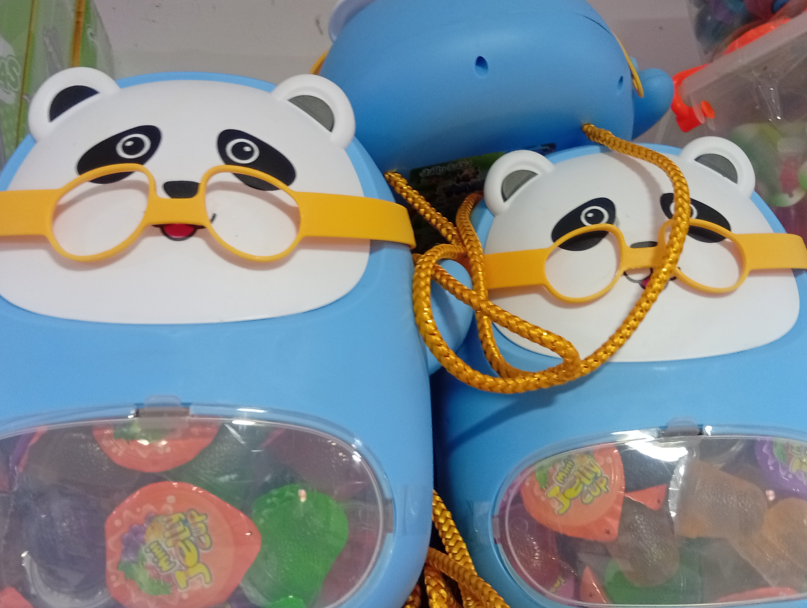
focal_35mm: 33
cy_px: 261
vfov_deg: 42.9
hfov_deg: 55.3
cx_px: 390
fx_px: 770
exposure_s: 1/33.3
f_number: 1.8
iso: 293
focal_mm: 3.84
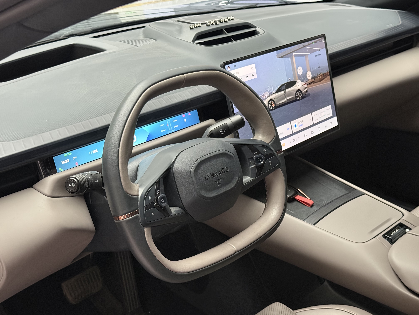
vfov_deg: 30.3
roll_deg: +1.0
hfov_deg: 39.7
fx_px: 581
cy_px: 158
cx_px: 210
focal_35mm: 48
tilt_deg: -23.8
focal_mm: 6.76
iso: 500
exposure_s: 1/31
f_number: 1.78
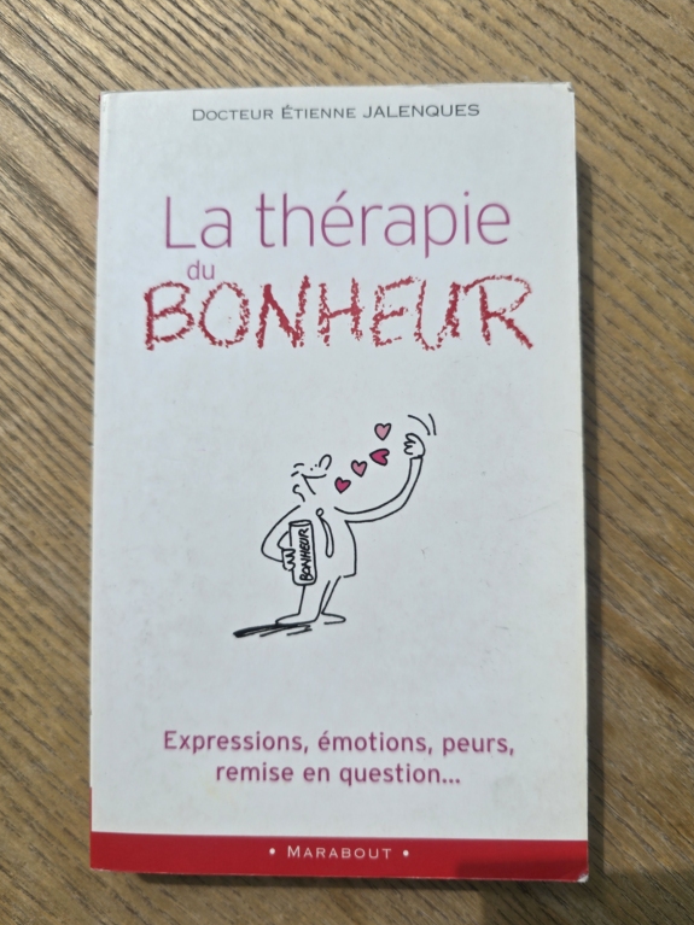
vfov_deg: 71.6
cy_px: 444
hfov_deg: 56.8
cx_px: 343
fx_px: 642
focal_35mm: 24
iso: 12
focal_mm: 6.3
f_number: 1.7
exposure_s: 1/1255
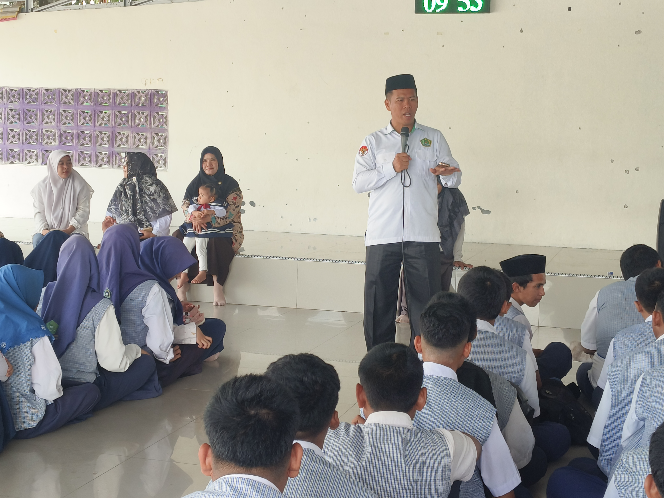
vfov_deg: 26.1
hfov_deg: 34.3
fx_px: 1074
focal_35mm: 56
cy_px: 249
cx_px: 332
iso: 63
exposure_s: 1/100
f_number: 1.88
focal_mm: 5.56
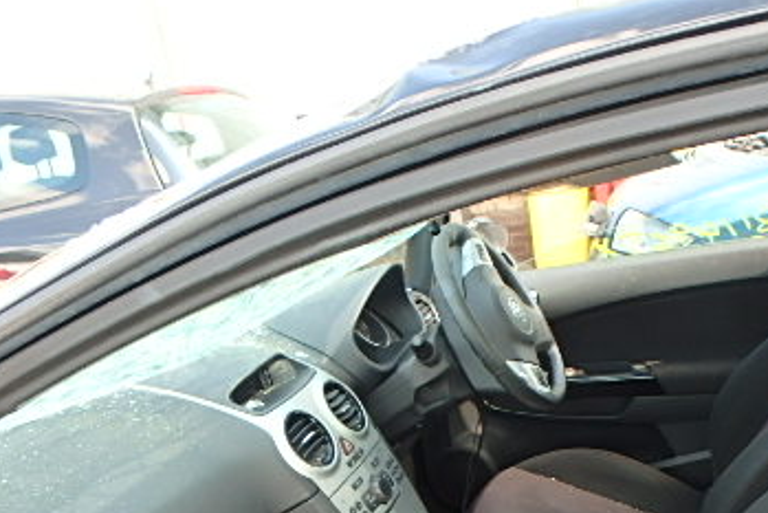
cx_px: 555
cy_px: 517
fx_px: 854
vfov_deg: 30.9
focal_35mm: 40
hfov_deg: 47.0
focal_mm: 3.7
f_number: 3.5
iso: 160
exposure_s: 1/60
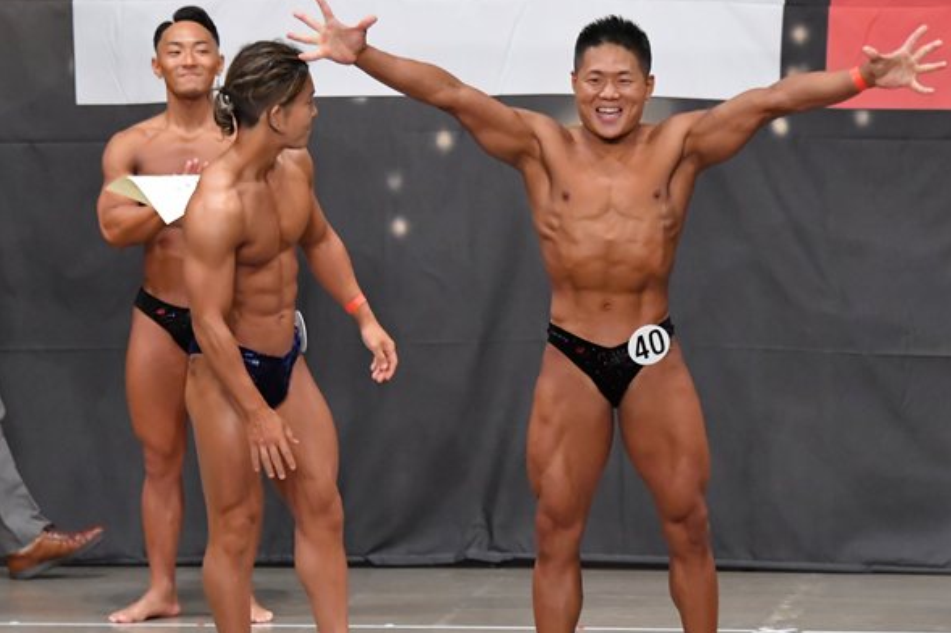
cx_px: 571
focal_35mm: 266
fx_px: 7023
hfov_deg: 7.7
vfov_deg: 5.2
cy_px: 379
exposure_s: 1/400
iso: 6400
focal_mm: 135
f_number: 5.6
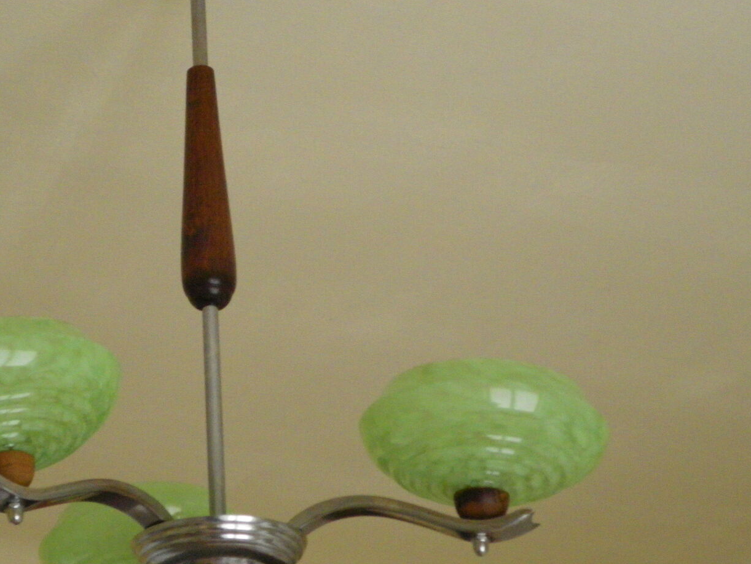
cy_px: 317
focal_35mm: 90
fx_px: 1953
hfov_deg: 21.6
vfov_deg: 16.4
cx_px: 211
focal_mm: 9.8
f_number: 3.7
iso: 400
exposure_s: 1/80
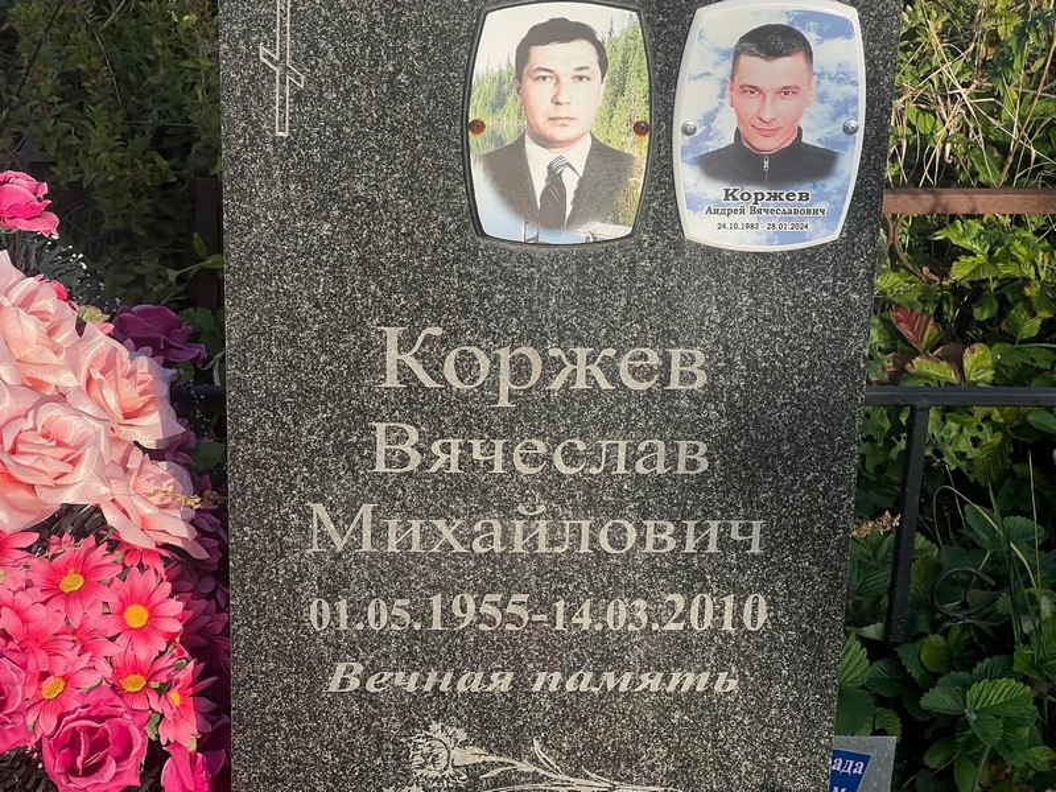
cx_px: 528
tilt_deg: -21.7
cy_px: 396
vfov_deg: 19.1
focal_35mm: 77
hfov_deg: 25.3
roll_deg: -3.4
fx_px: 2349
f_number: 2.8
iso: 32
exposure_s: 1/558
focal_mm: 9
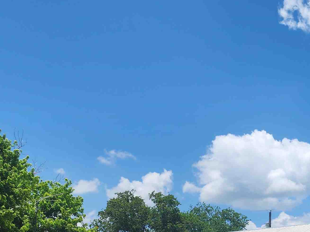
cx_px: 330
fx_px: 484
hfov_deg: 32.0
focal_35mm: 54
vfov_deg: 25.0
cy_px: 259
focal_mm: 6.4
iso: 12
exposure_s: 1/1441
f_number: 1.8
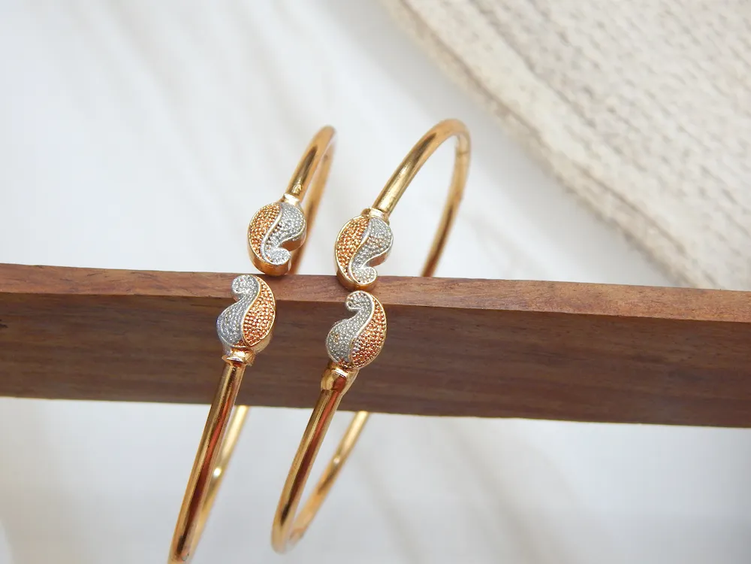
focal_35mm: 54
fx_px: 1172
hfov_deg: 35.5
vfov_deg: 27.0
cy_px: 282
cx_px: 376
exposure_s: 1/30
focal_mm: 9.7
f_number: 3.8
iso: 400
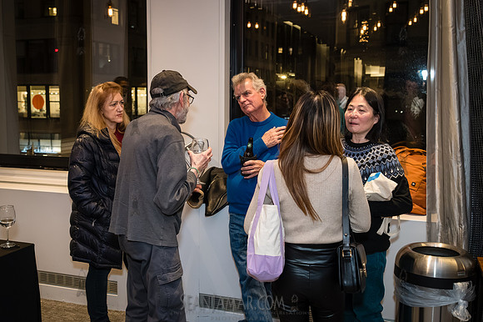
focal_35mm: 40
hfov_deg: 48.2
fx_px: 538
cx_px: 208
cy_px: 159
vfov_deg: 33.3
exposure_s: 1/200
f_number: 5
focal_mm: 35
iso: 6400
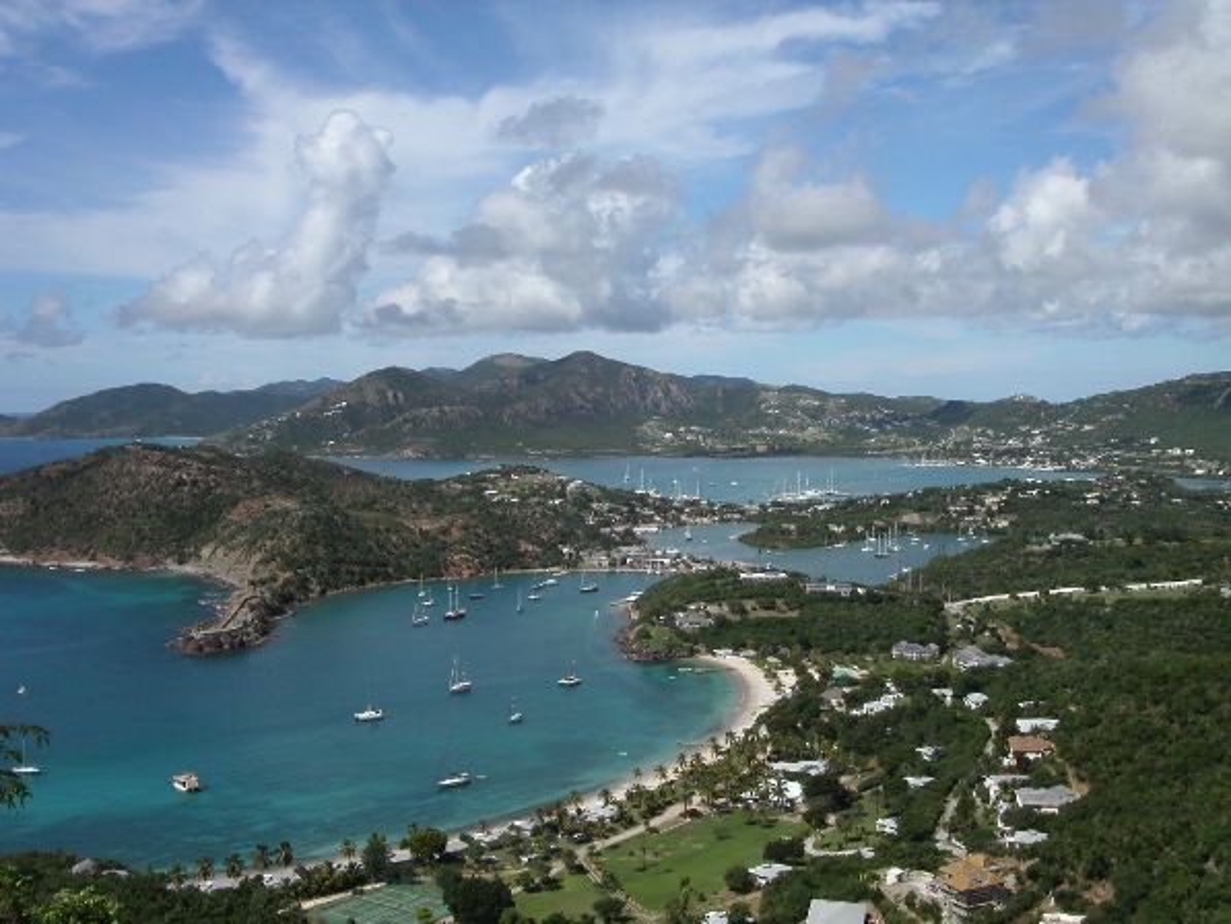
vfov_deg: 37.7
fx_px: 1352
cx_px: 616
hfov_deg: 49.0
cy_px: 462
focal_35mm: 38
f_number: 8
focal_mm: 7.8
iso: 100
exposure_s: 1/500
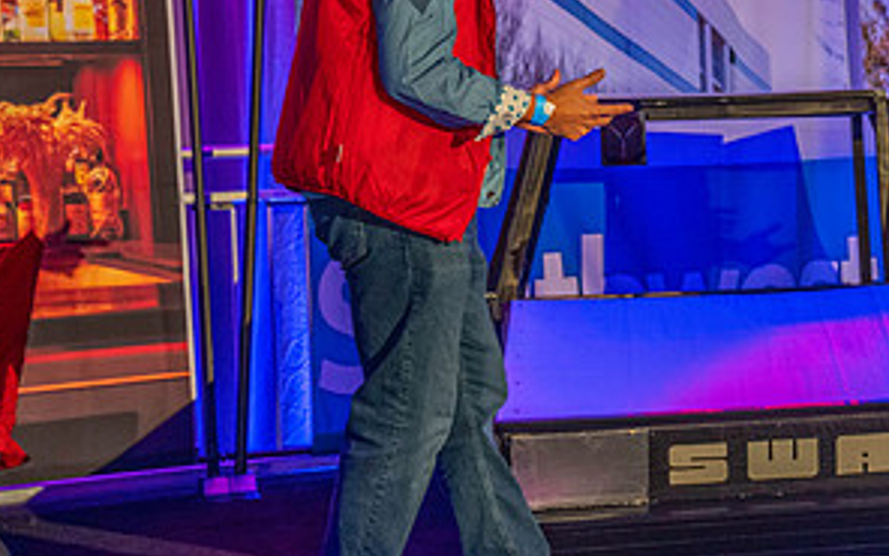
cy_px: 170
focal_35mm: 84
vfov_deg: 15.5
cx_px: 826
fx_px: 2035
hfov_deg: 23.9
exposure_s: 1/200
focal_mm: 42
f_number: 4.5
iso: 4000
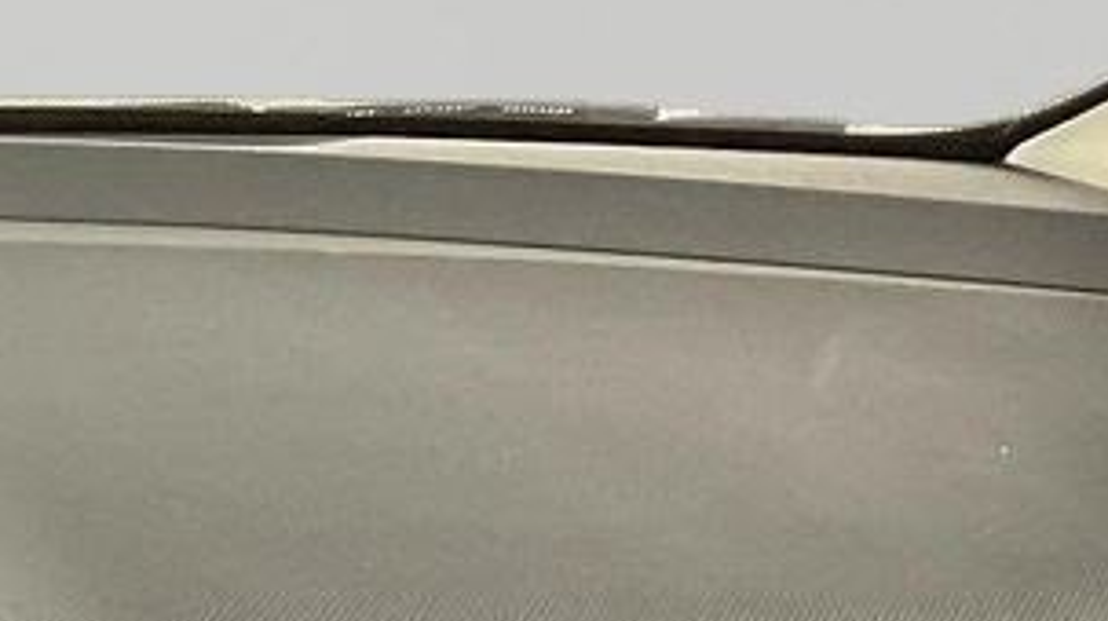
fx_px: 4903
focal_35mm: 167
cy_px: 1556
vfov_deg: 6.8
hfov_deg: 11.2
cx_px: -1379
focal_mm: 3
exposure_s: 1/60
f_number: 1.8
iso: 100
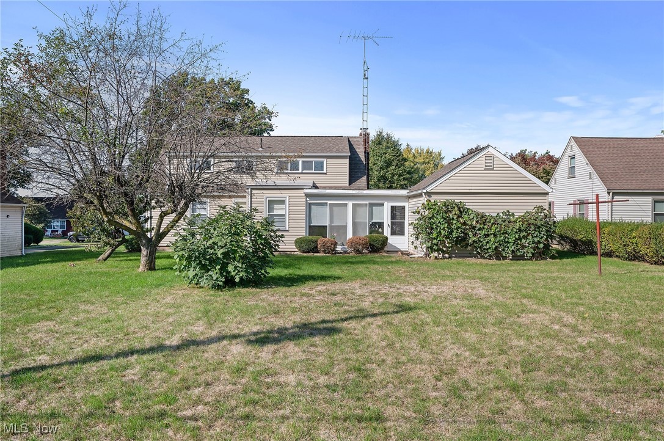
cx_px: 332
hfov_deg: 62.0
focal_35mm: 30
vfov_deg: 43.5
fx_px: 553
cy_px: 220
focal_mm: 30
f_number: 8
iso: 400
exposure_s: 1/320
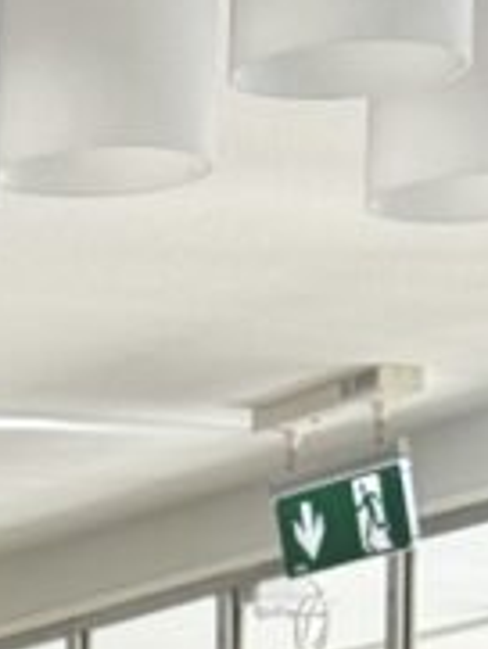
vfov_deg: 6.7
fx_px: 5088
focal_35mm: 271
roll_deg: -0.9
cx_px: -793
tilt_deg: -6.1
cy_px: 1814
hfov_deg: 5.3
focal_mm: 6.76
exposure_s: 1/155
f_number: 1.78
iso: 80
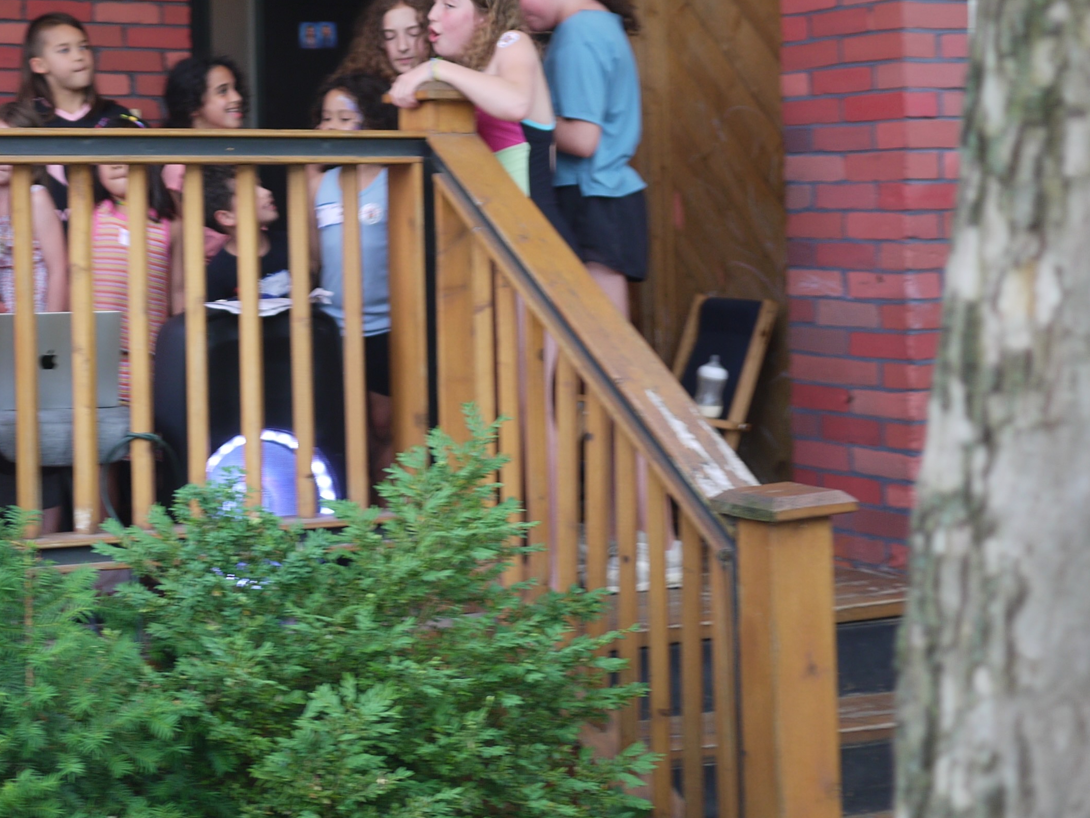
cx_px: 201
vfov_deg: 19.2
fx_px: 2393
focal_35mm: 76
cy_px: 150
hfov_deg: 25.2
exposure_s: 1/30
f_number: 1.7
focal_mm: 20
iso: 100
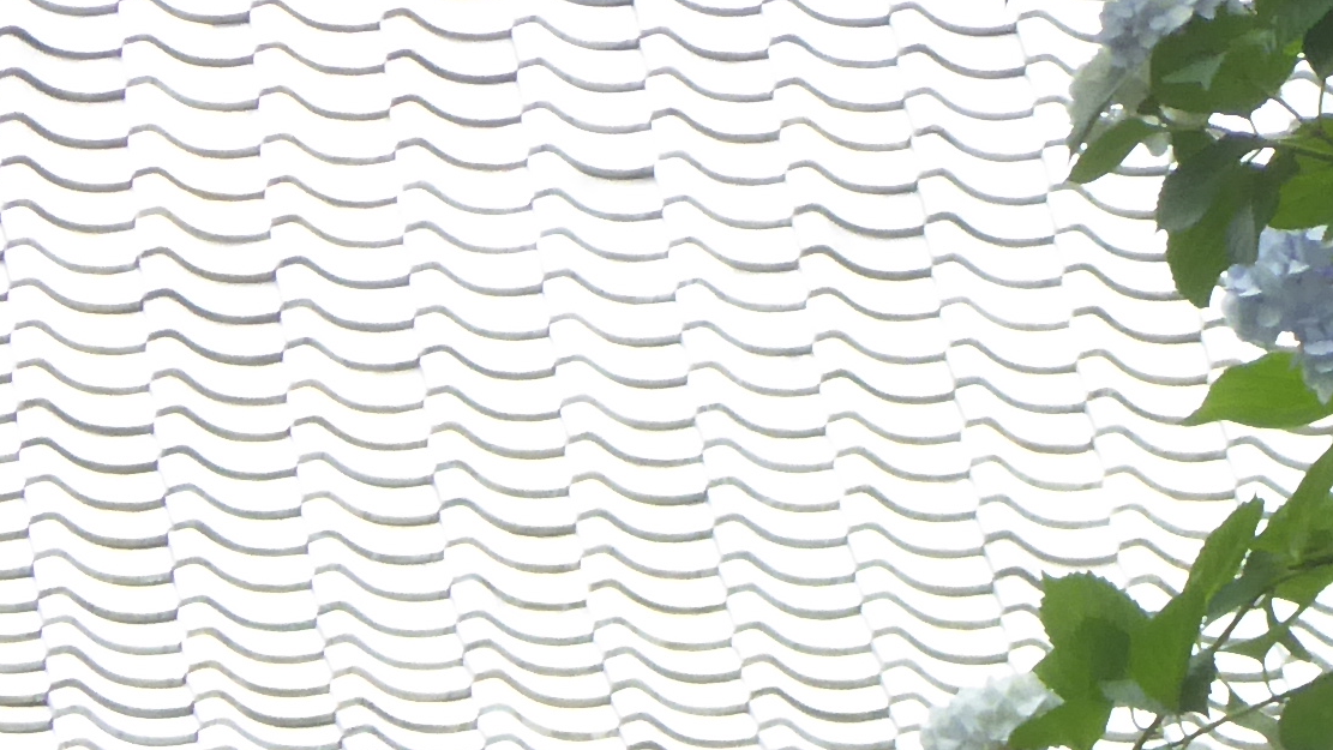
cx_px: 1337
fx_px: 22905
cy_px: 624
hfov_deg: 3.3
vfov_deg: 1.9
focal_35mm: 648
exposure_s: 1/60
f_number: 5.3
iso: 160
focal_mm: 24.2
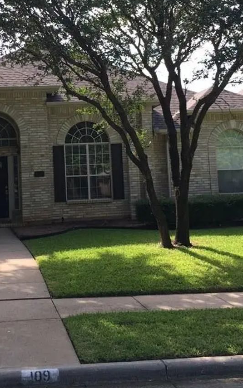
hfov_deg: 26.0
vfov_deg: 40.5
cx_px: 59
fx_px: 519
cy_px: 129
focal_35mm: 49
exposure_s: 1/382
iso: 25
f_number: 2.2
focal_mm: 4.15
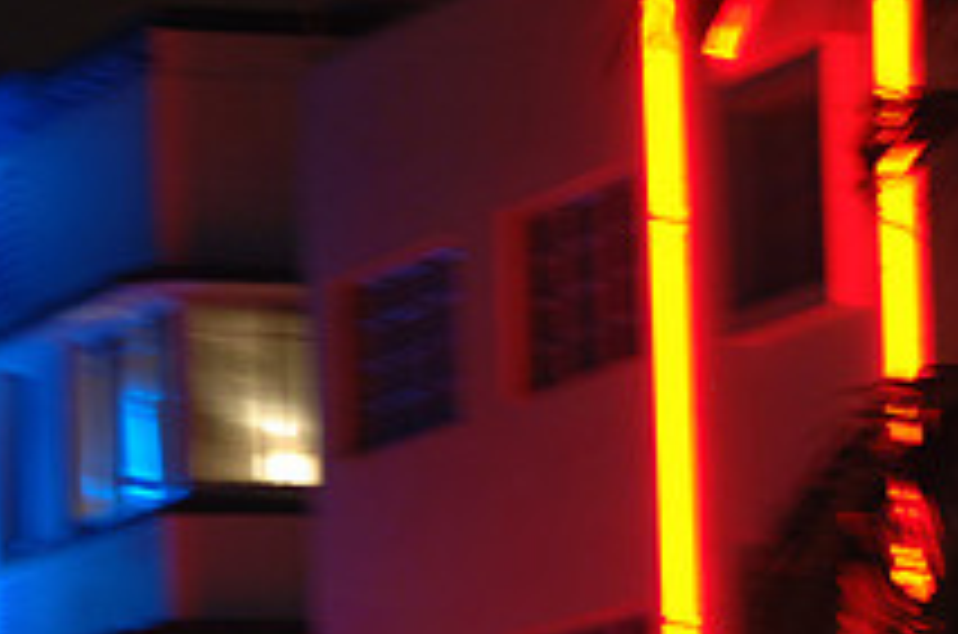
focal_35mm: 286
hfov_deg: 7.2
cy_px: 609
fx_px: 7594
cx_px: 810
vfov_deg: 4.8
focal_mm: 70
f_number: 5
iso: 200
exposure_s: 1/1.6
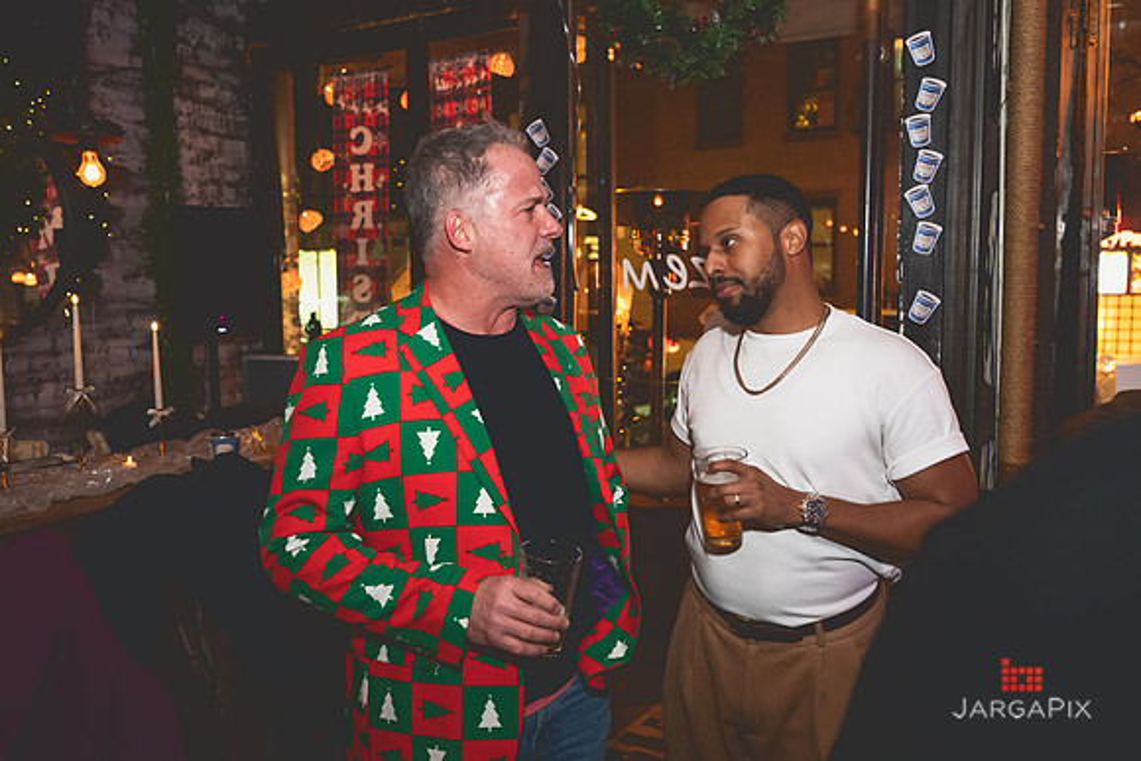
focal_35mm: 27
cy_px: 365
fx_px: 867
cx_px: 589
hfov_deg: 66.7
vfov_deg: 47.4
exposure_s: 1/100
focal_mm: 24
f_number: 3.2
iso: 3200
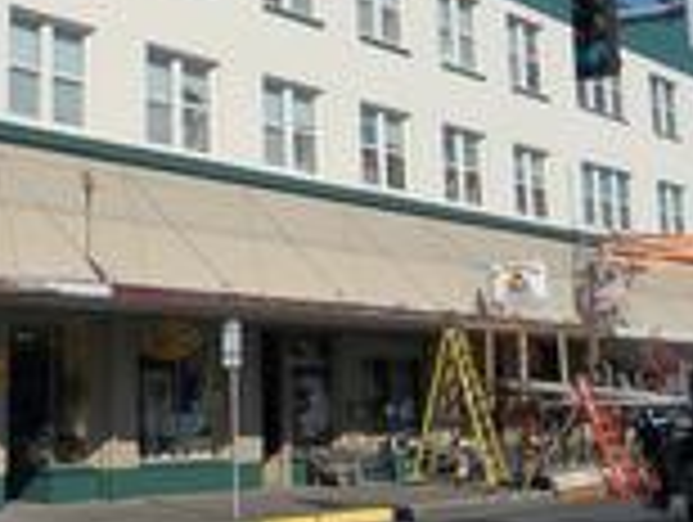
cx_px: 126
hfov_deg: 23.1
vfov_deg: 17.5
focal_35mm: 83
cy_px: 27
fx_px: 1664
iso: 80
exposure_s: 1/250
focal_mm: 5.7
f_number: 9.4
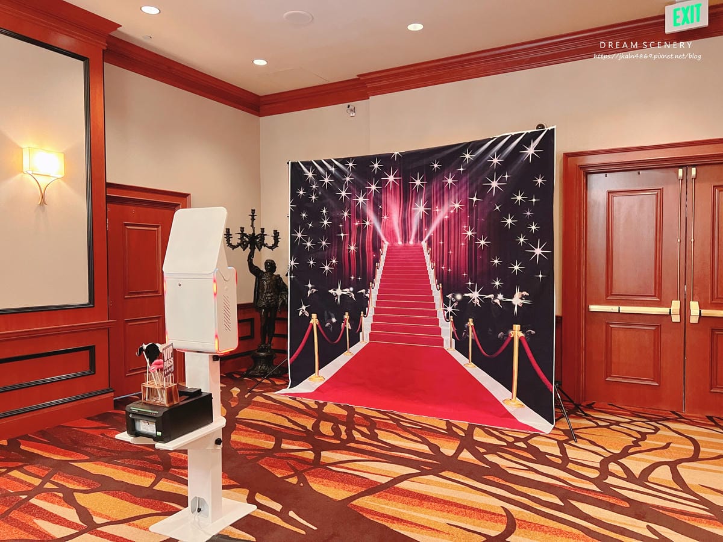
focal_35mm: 26
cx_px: 362
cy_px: 271
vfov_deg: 53.1
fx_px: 543
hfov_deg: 67.3
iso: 500
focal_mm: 5.7
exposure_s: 1/40
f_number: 1.5
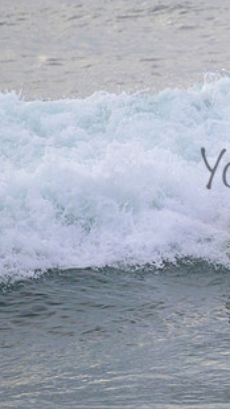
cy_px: 157
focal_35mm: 1575
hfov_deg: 0.8
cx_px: 337
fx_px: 17062
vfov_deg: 1.4
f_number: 11
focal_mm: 800
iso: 1600
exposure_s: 1/2000
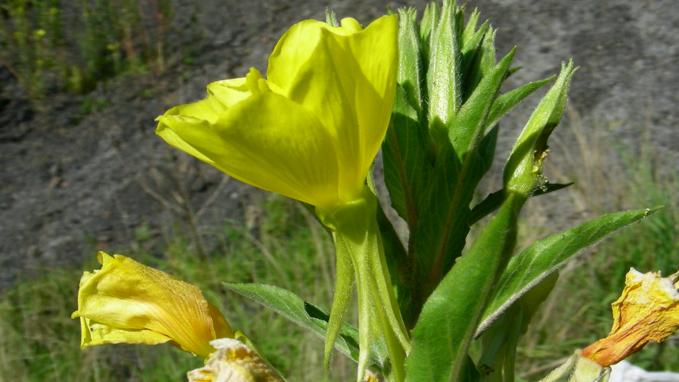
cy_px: 218
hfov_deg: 48.3
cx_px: 338
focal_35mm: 42
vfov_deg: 28.3
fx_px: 756
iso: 50
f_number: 5.6
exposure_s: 1/454
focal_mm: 6.3
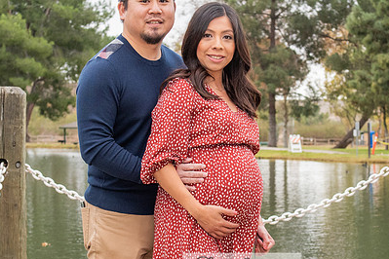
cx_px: 213
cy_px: 175
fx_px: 1318
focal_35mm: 122
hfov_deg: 16.8
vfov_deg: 11.2
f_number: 5
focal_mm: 40
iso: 500
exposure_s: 1/125
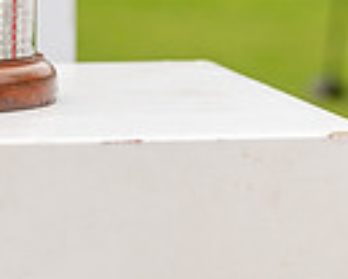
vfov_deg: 5.8
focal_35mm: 260
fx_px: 2678
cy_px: -236
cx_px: 179
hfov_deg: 7.4
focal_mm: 62
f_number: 5
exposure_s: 1/500
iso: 500
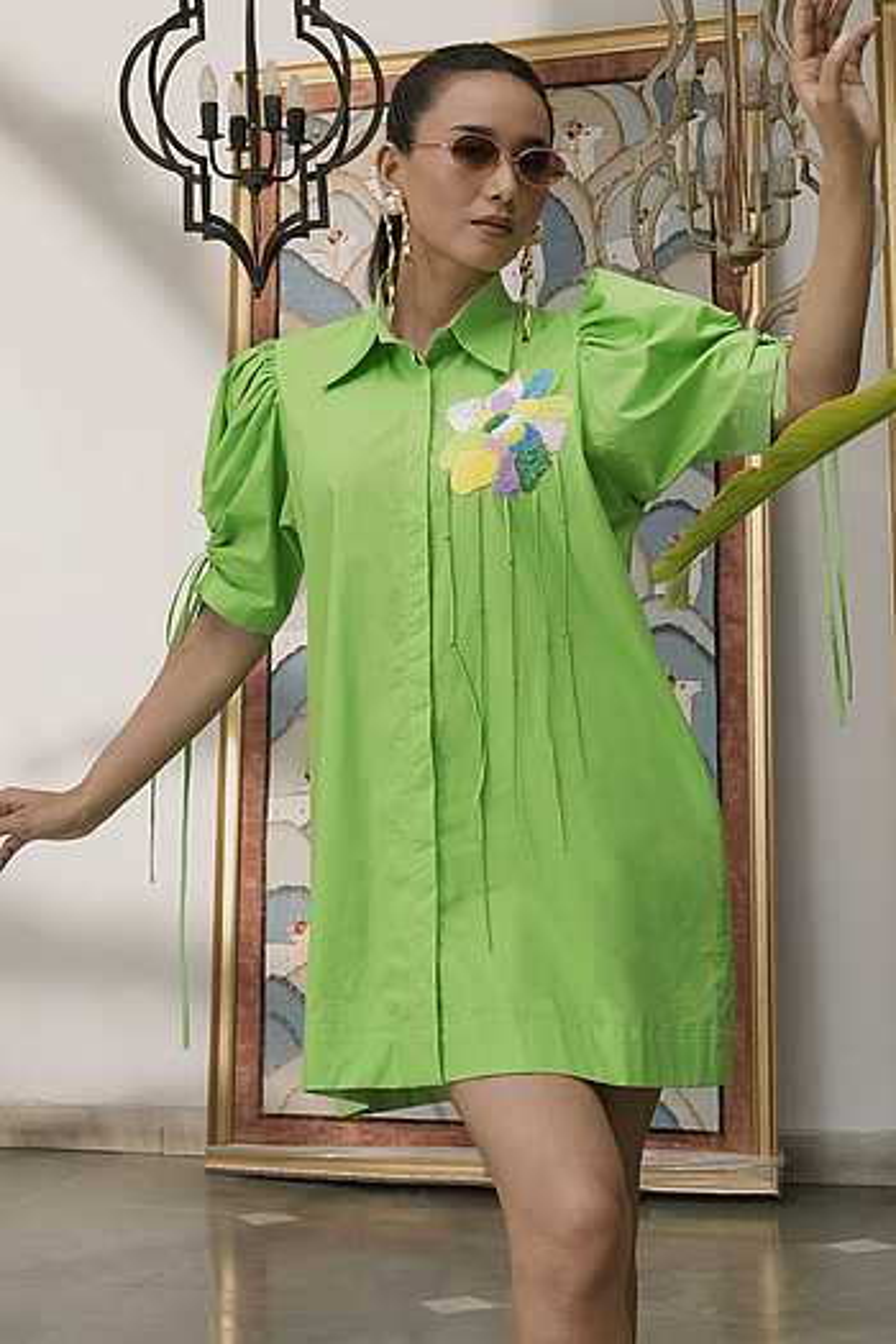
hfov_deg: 27.5
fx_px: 1829
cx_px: 448
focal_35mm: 49
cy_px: 672
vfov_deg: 40.3
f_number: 9
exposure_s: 1/160
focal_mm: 33
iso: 160
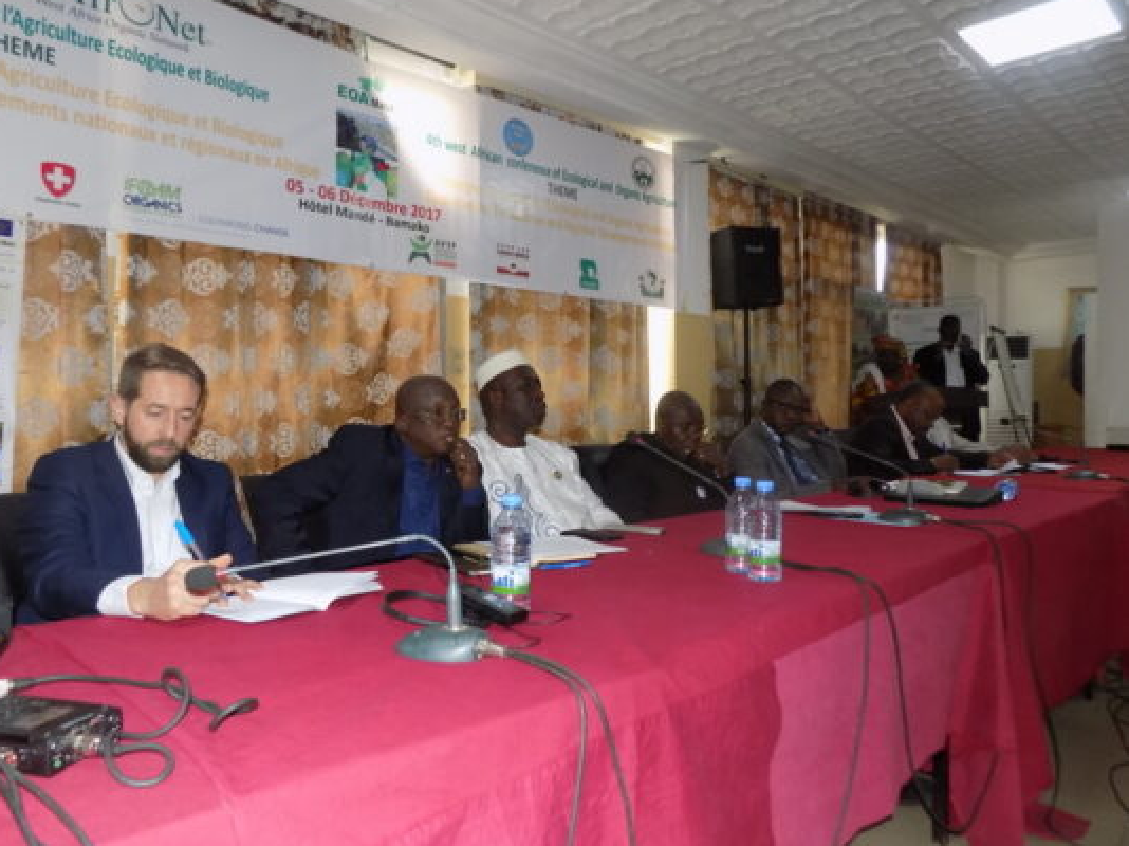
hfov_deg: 69.3
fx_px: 815
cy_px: 411
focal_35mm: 25
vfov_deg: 54.8
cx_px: 518
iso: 200
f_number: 3.1
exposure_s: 1/30
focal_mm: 4
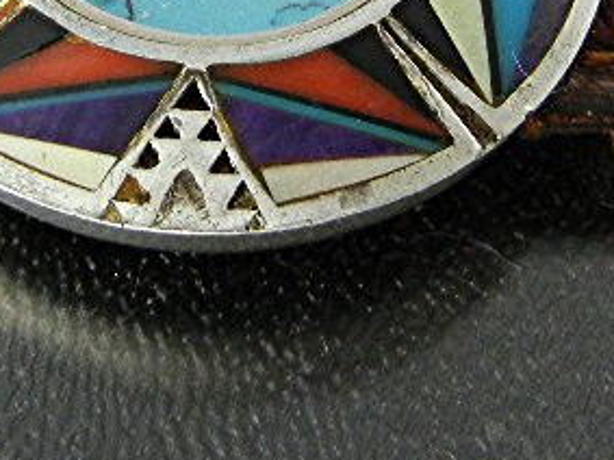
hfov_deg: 14.0
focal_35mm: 141
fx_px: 2500
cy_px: -115
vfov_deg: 10.3
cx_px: 197
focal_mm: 7.1
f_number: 3.7
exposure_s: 1/17.5
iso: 400
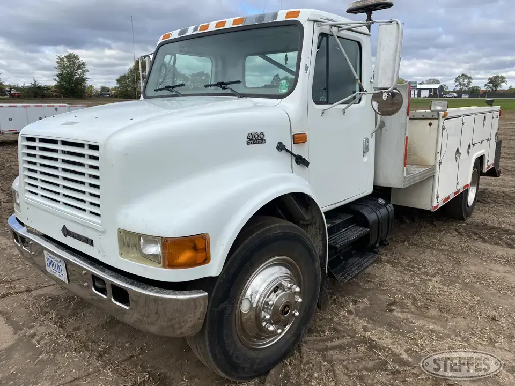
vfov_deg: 53.1
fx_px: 387
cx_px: 258
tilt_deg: -14.7
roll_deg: +0.5
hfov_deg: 67.3
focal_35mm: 26
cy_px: 193
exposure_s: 1/2183
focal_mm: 4.25
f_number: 1.8
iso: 32
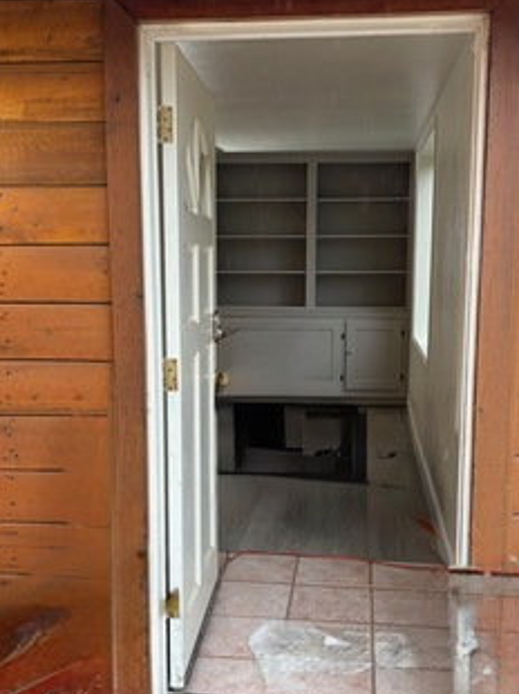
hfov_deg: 34.3
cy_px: 390
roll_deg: +0.2
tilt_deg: -7.5
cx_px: 258
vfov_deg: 44.7
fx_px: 841
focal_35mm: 42
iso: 125
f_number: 1.6
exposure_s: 1/120
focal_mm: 5.96
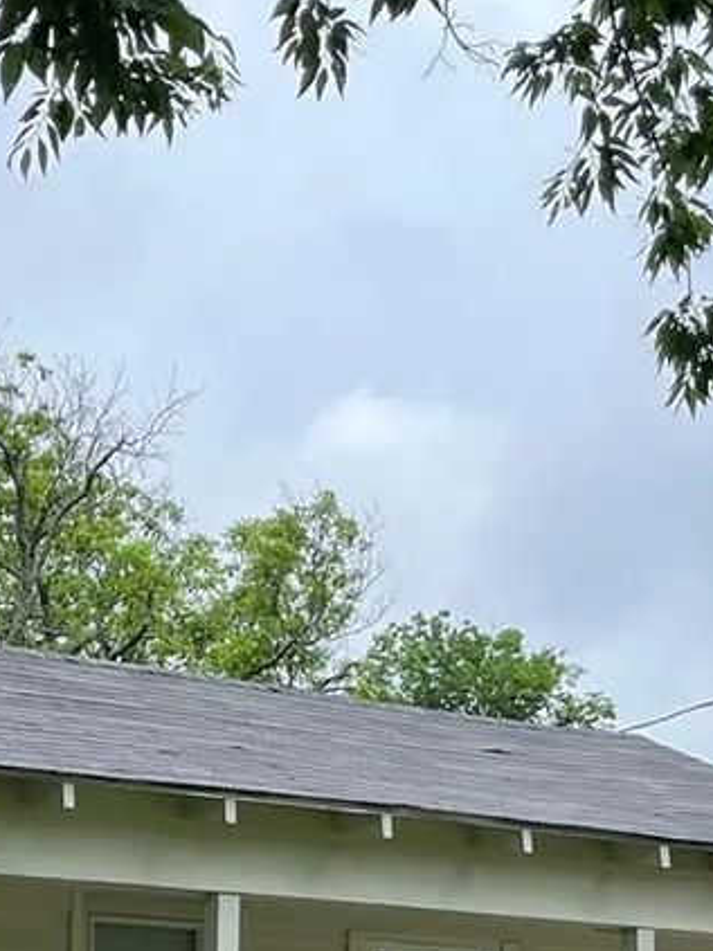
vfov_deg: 21.8
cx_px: -65
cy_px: 1096
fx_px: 2308
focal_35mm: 84
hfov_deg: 17.0
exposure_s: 1/1672
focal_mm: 5.1
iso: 50
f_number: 1.6
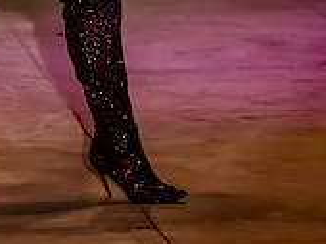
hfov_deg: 3.9
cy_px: -153
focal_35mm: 512
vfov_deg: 2.9
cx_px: 128
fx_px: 4815
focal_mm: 102
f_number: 2.8
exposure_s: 1/500
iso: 2500
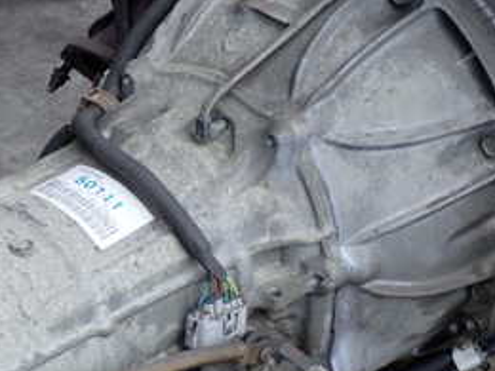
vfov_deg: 11.0
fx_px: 1916
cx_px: 38
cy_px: 274
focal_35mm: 134
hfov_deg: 14.6
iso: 100
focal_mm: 10.35
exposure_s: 1/125
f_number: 3.5
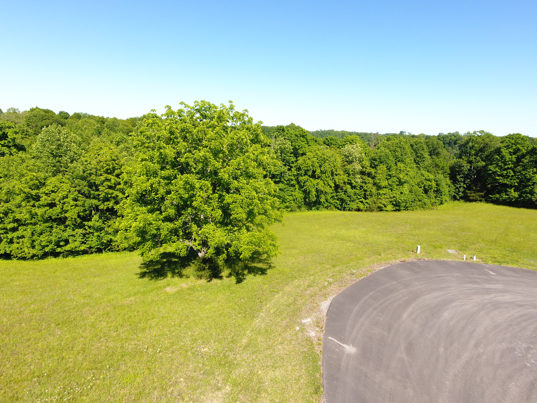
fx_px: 310
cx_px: 268
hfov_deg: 81.7
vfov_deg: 66.0
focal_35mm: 20
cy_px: 202
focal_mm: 3.61
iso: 100
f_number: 2.8
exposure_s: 1/386
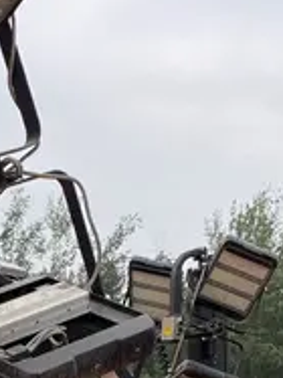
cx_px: 40
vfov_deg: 16.4
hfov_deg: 14.4
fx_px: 1113
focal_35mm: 102
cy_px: 664
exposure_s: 1/122
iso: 40
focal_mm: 4.25
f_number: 1.8
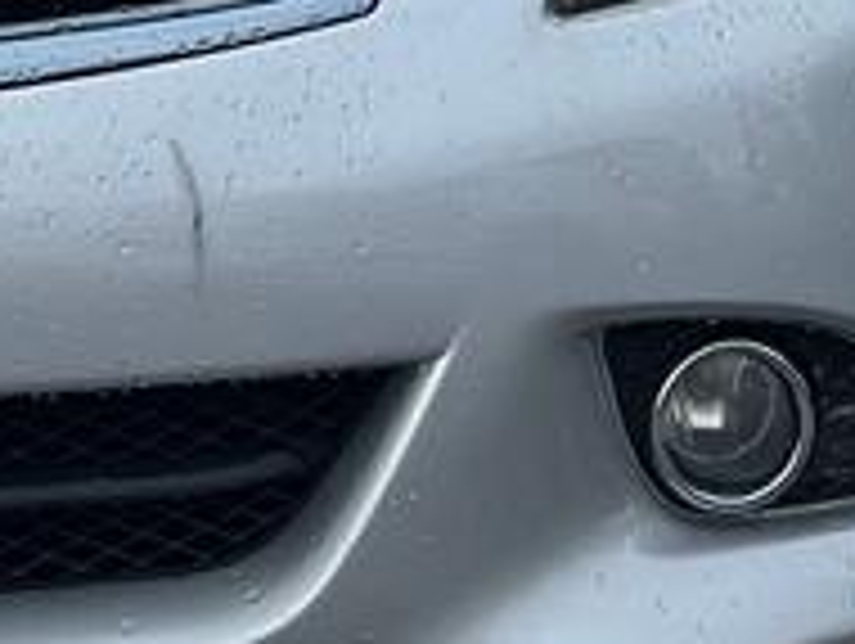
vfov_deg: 7.8
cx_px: -310
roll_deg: -1.4
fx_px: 4328
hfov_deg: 11.0
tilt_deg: +6.3
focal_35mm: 175
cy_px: -1013
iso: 50
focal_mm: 5.1
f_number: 1.6
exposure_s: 1/2825
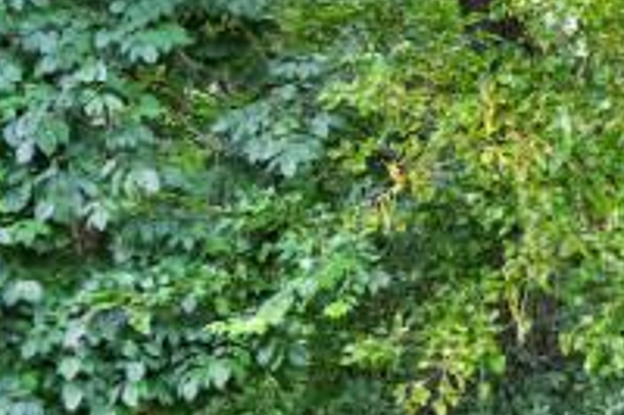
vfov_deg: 13.0
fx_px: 1818
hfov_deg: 18.9
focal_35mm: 105
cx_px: 649
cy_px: 94
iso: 220
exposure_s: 1/250
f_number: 4
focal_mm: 14
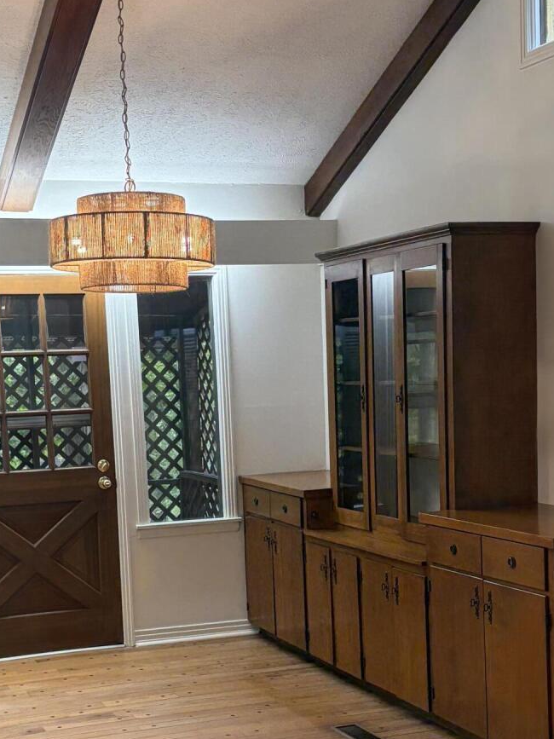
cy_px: 503
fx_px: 1281
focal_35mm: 60
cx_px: 263
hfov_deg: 24.4
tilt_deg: -6.1
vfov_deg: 31.9
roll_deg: +2.9
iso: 100
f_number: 1.6
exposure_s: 1/60
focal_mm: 5.96
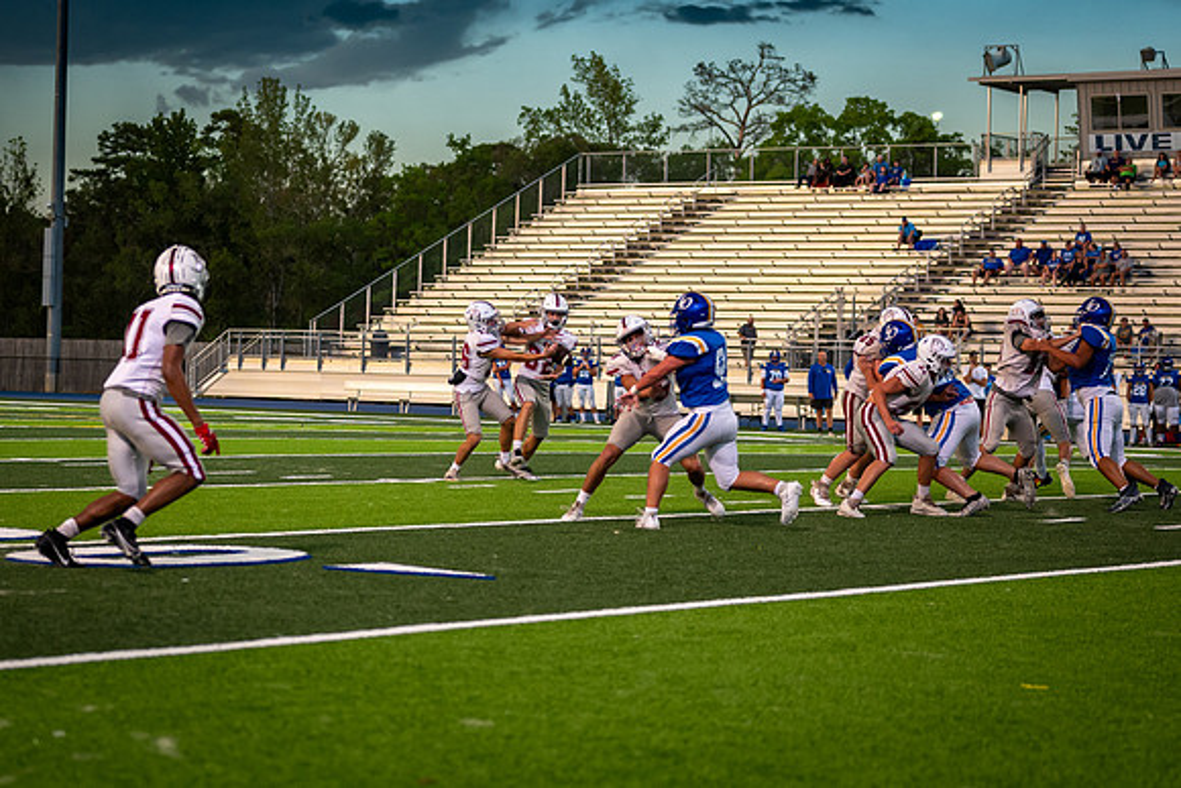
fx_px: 2966
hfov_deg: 22.5
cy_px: 352
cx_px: 467
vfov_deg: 15.1
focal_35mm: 90
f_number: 1.8
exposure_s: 1/800
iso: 360
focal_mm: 50
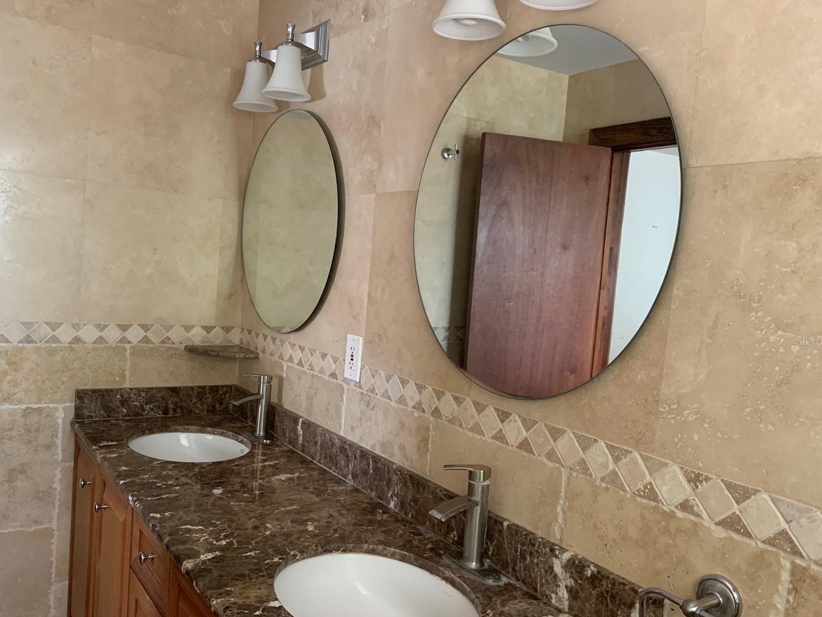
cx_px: 392
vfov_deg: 48.2
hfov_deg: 61.6
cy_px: 340
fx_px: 689
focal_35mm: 29
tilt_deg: -4.9
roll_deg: -5.4
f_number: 1.8
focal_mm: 4.25
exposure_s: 1/40
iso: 400
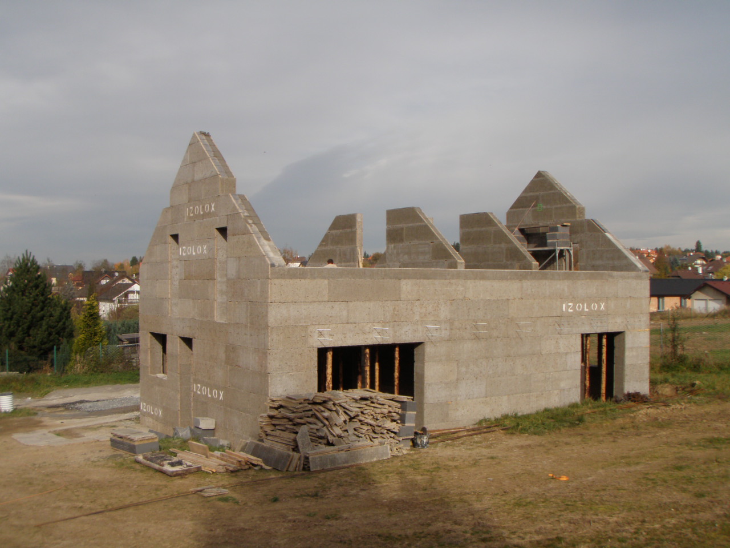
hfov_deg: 49.0
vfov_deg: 37.7
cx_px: 365
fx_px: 801
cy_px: 274
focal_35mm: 38
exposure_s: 1/640
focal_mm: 6.7
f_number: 4.5
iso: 80
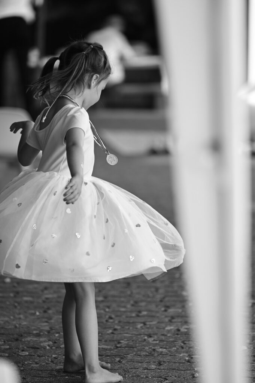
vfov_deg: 10.3
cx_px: 128
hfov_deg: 6.9
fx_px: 2128
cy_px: 192
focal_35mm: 200
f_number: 3.5
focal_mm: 200
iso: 560
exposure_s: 1/1600
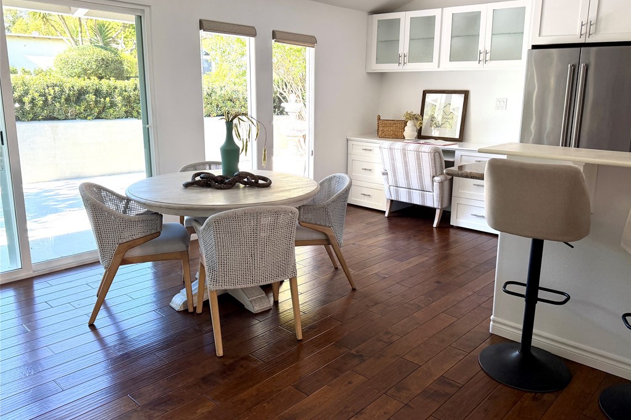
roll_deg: +2.0
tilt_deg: -12.7
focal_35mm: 25
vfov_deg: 51.3
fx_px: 438
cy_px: 201
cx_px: 316
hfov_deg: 71.5
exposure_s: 1/207
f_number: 1.78
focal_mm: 6.76
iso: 125
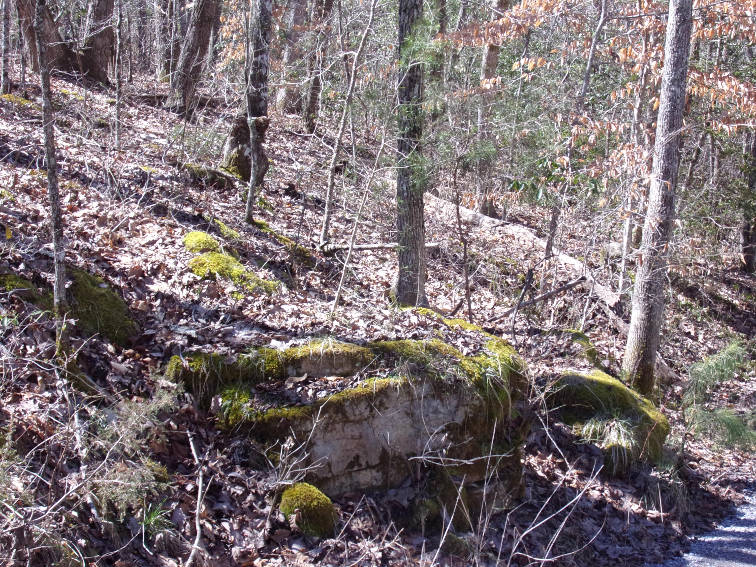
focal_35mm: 54
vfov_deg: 27.0
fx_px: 1179
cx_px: 378
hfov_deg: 35.5
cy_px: 284
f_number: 4.3
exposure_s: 1/140
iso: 80
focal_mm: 9.8
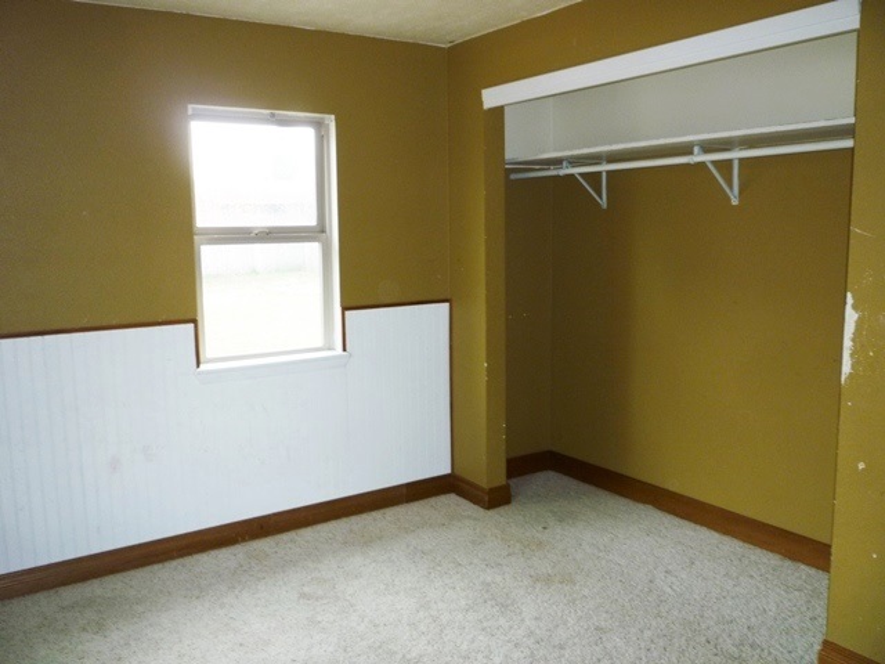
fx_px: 741
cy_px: 332
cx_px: 442
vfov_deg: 48.2
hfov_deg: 61.7
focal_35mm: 29
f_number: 3.3
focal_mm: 5.2
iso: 100
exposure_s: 1/30
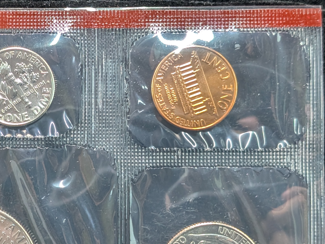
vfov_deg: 14.8
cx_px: 31
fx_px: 939
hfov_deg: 19.3
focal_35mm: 100
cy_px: 169
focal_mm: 6.9
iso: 347
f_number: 1.68
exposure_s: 1/60
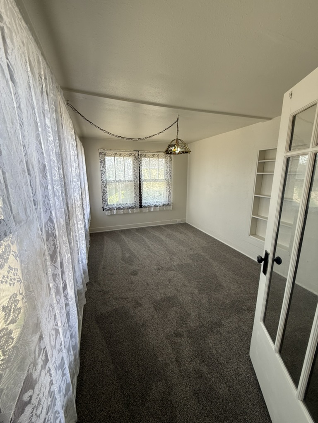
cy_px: 212
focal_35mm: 14
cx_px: 159
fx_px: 171
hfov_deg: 85.7
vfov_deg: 102.1
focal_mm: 2.22
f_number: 2.2
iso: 50
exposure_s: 1/189
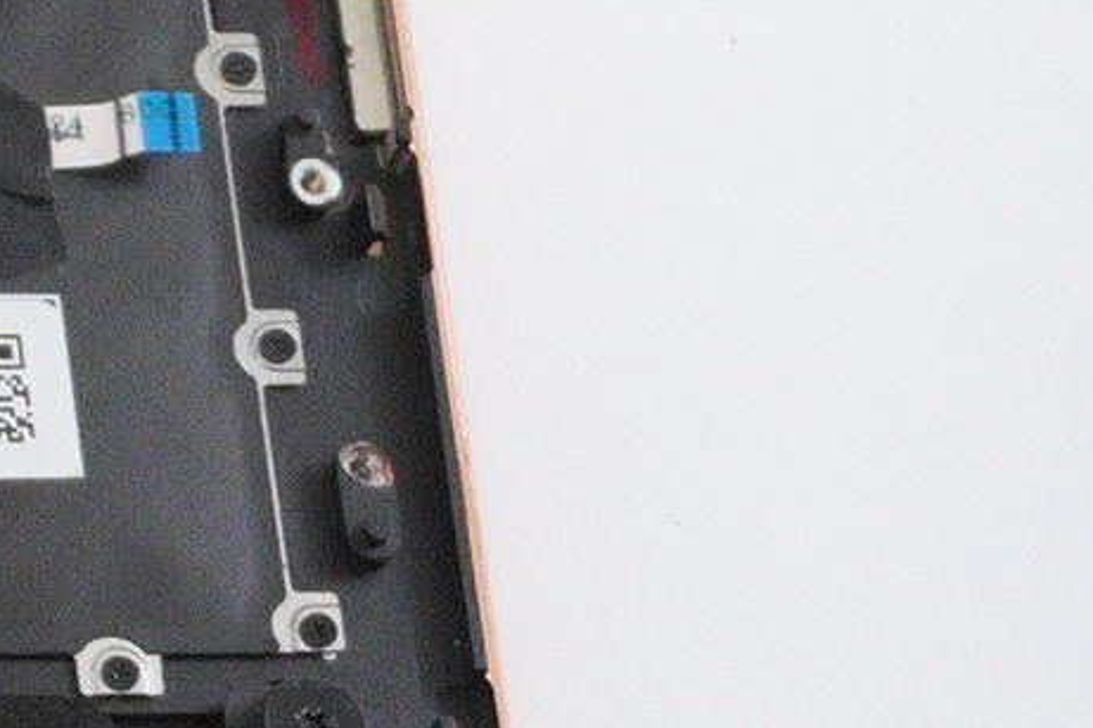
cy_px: 391
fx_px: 7153
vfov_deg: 5.8
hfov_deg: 7.9
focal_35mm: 236
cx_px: -1800
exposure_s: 1/200
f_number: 5.6
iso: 5000
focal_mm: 29
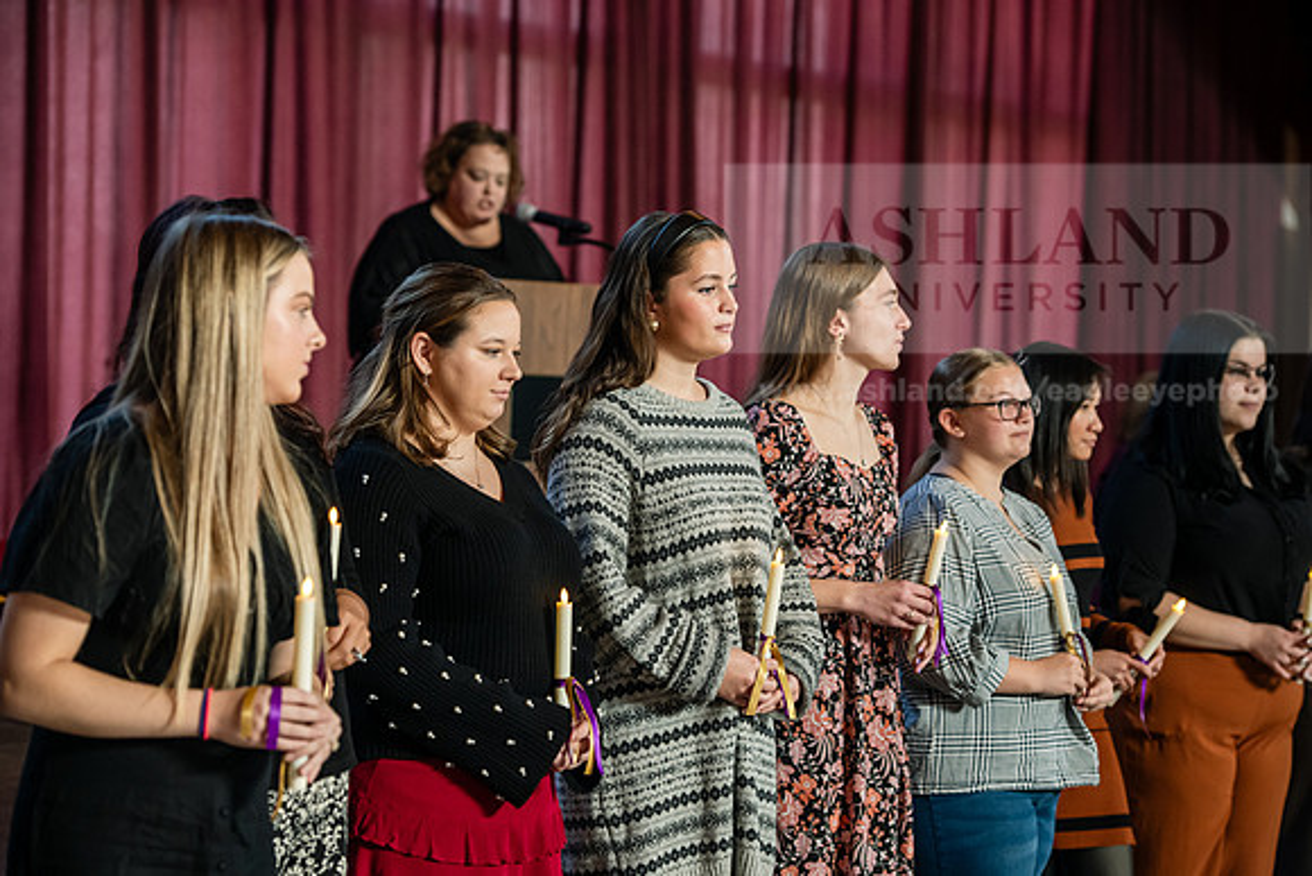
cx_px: 656
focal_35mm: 100
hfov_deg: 20.4
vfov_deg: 13.7
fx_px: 3645
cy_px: 438
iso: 1600
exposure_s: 1/200
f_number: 4
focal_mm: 100
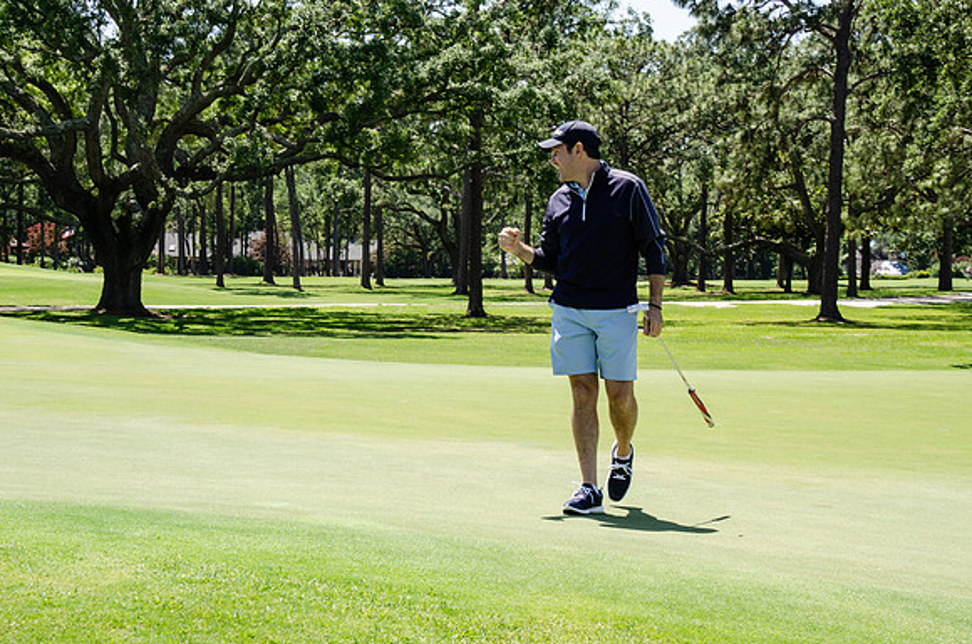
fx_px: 2021
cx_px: 486
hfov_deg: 27.0
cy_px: 322
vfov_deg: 18.1
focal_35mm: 75
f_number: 10
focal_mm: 50
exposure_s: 1/400
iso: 400
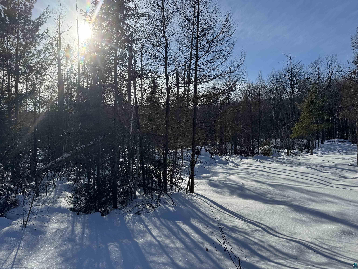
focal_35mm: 24
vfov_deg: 56.8
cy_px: 134
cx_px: 179
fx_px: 248
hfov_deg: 71.6
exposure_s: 1/9009
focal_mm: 6.76
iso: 80
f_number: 1.78
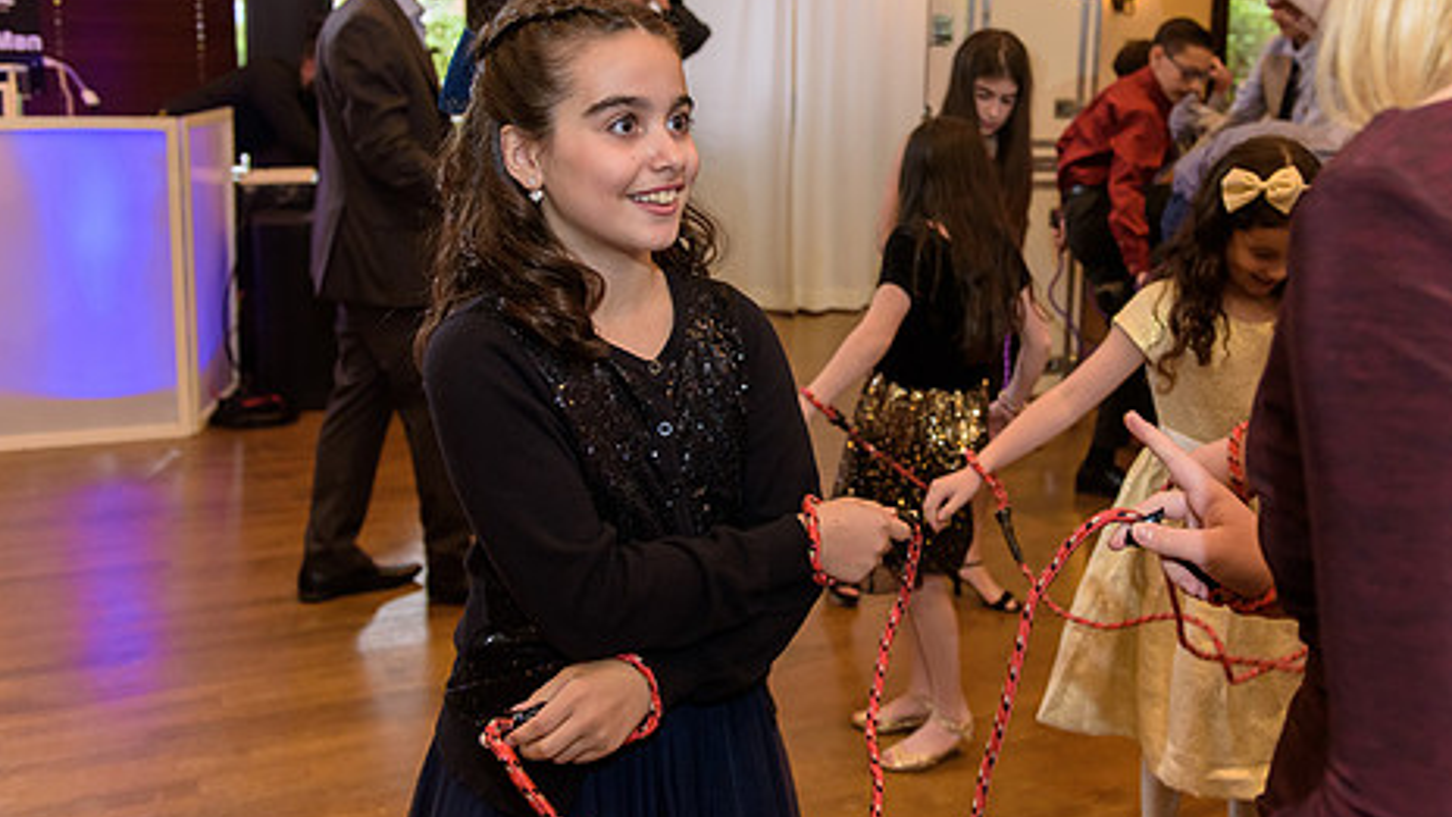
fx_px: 1463
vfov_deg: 31.0
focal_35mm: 38
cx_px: 879
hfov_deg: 52.4
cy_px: 290
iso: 1250
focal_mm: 29
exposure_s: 1/125
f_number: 3.2
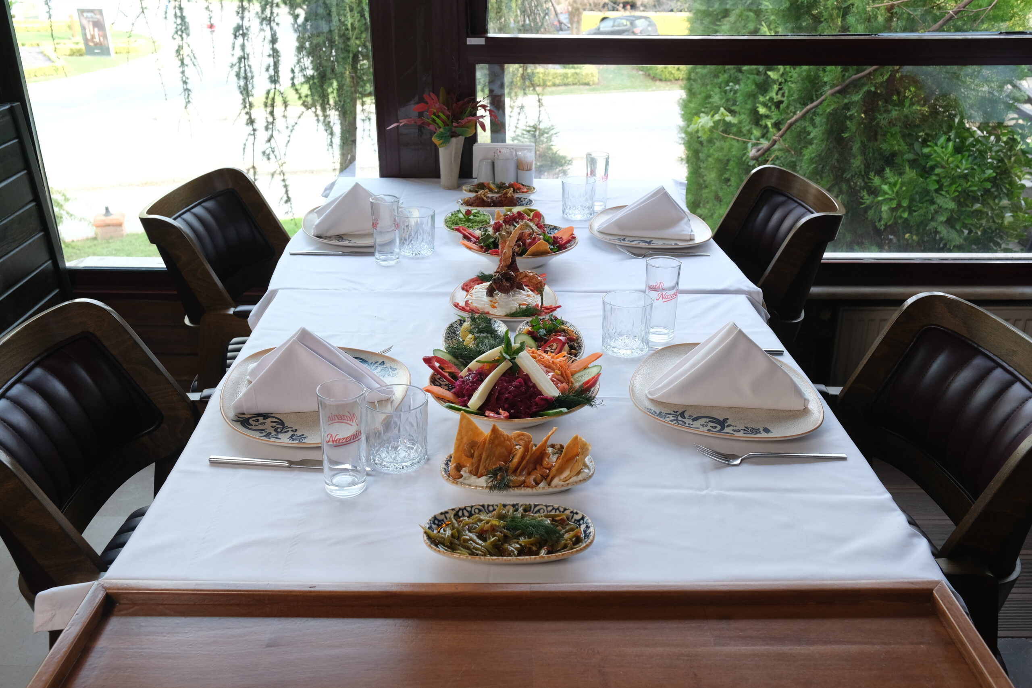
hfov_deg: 57.2
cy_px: 344
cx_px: 516
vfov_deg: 40.0
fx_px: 946
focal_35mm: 33
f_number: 6.4
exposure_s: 1/80
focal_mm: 22
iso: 800
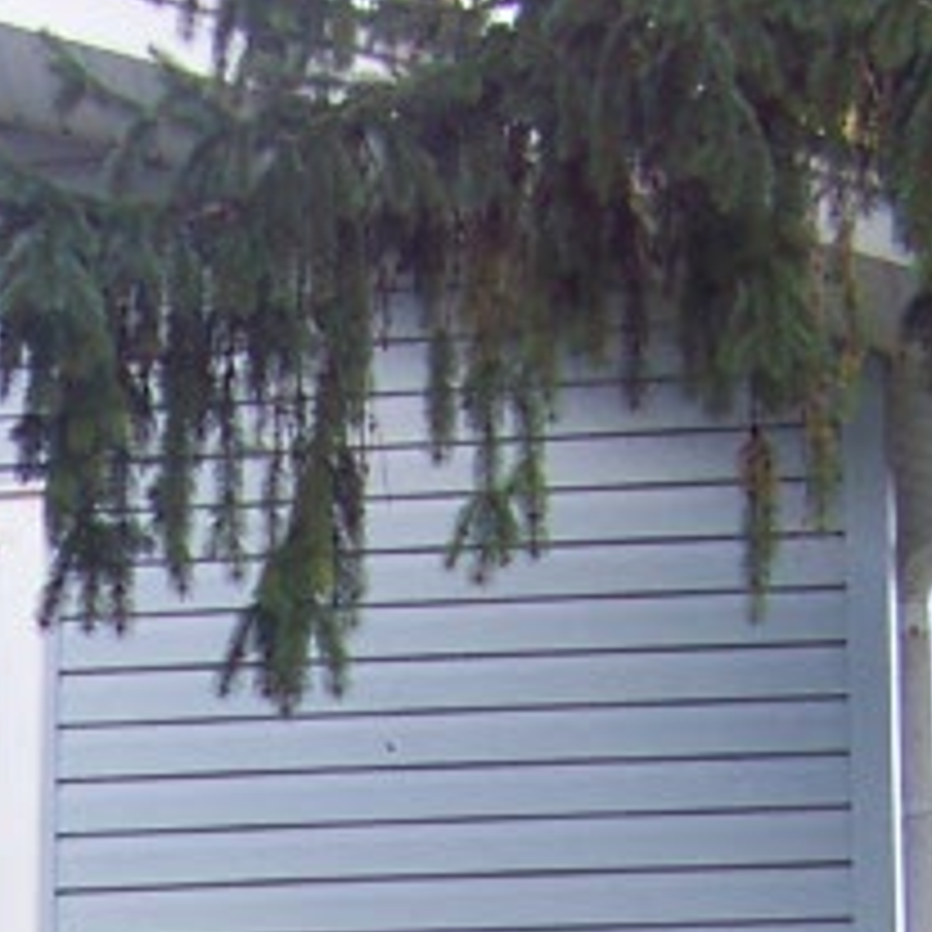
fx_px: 6001
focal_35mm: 197
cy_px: 1936
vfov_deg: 8.4
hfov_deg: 8.7
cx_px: -491
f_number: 2.8
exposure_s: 1/60
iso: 64
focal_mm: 5.85
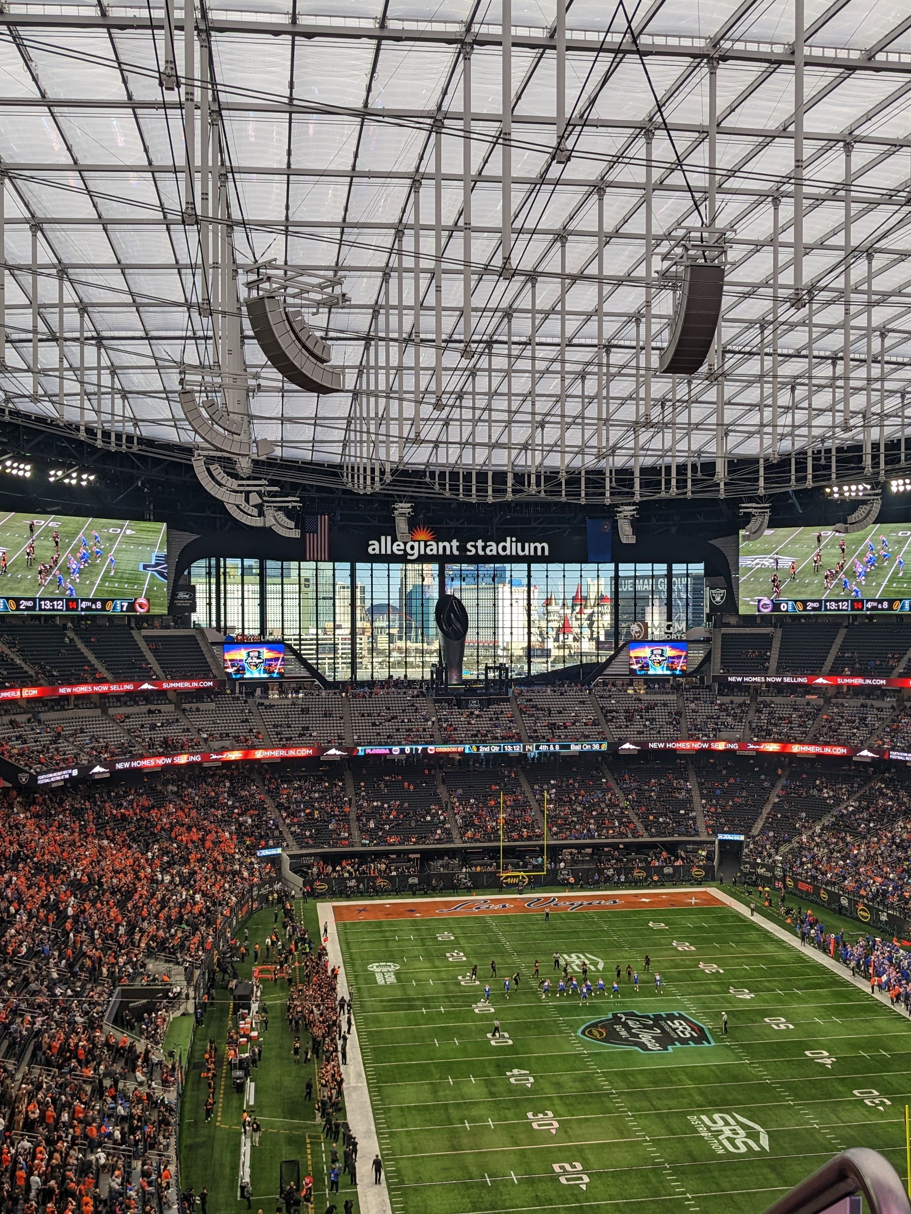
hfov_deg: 38.6
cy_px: 621
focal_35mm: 37
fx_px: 1298
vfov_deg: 50.1
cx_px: 505
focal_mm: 4.38
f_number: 1.73
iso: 50
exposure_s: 1/418
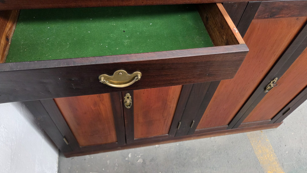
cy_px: 90
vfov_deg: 44.4
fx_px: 212
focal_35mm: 26
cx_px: 155
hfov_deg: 71.9
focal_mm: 5.4
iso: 400
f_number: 1.8
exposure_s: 1/100
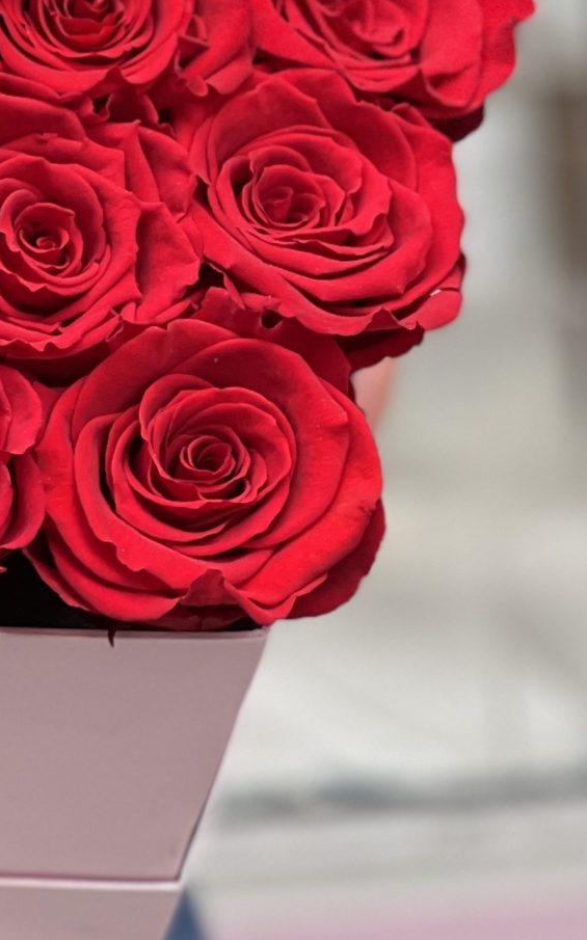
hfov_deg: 5.6
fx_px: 5917
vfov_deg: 9.0
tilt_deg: -12.9
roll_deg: +3.8
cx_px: -292
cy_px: 27
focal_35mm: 231
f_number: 2.8
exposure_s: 1/121
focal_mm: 9
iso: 100
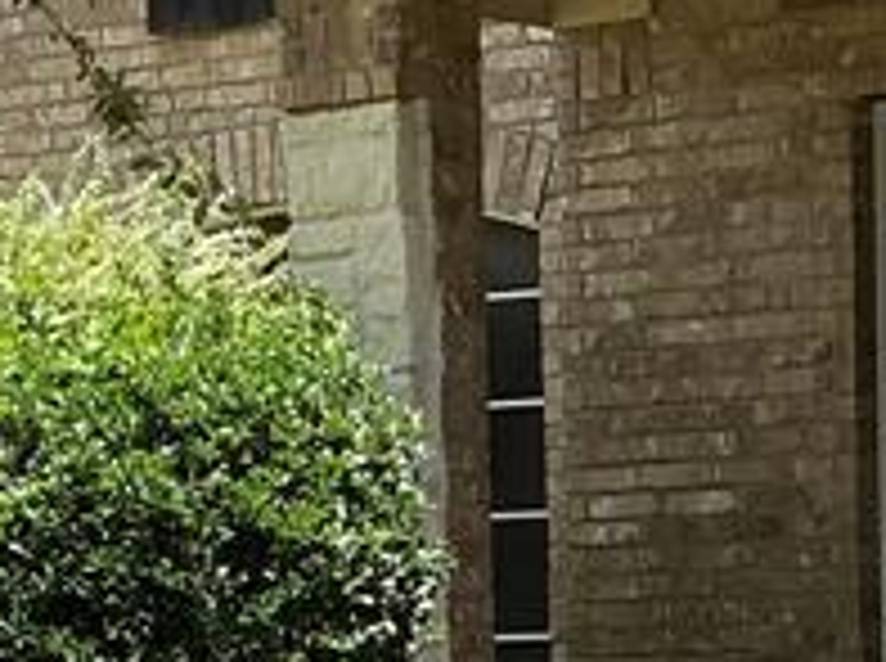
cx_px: 400
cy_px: 995
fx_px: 3858
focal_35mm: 151
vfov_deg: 9.5
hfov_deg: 13.1
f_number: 1.8
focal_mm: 3
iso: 25
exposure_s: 1/574
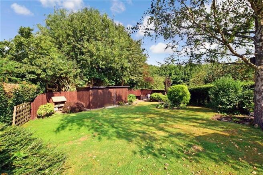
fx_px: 110
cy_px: 88
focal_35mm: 15
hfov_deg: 100.4
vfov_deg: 77.3
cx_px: 132
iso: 400
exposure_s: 1/250
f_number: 13
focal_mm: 10
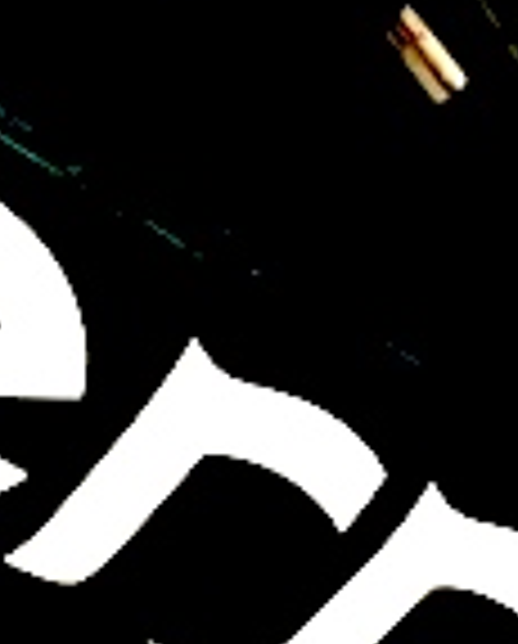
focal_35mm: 79
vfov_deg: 23.9
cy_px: 468
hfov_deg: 19.5
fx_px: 1509
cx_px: 248
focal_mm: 4.15
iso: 160
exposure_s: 1/30
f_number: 2.2
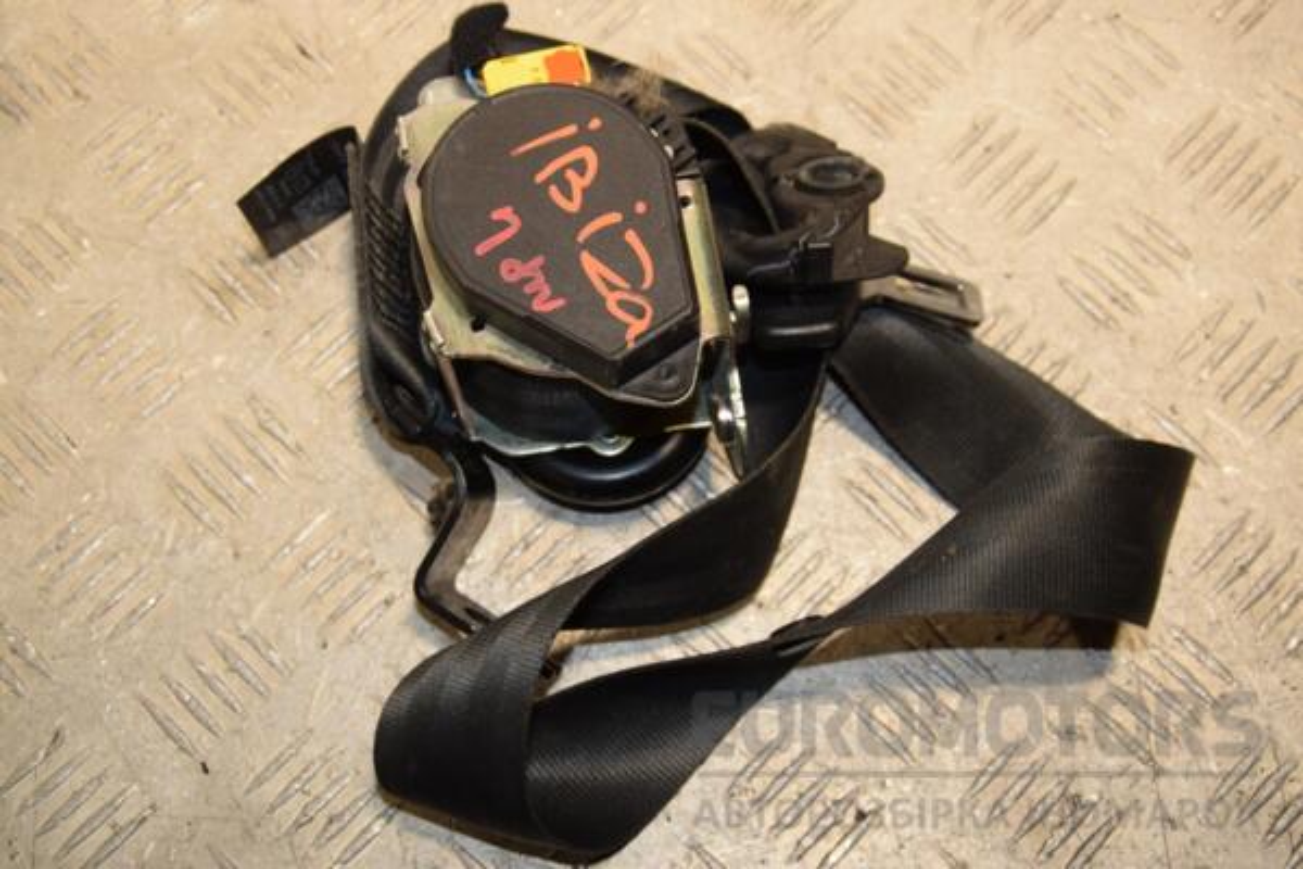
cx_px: 652
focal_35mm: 52
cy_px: 434
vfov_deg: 25.8
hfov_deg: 37.9
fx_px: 1900
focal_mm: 35
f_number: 7.1
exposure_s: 1/200
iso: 800
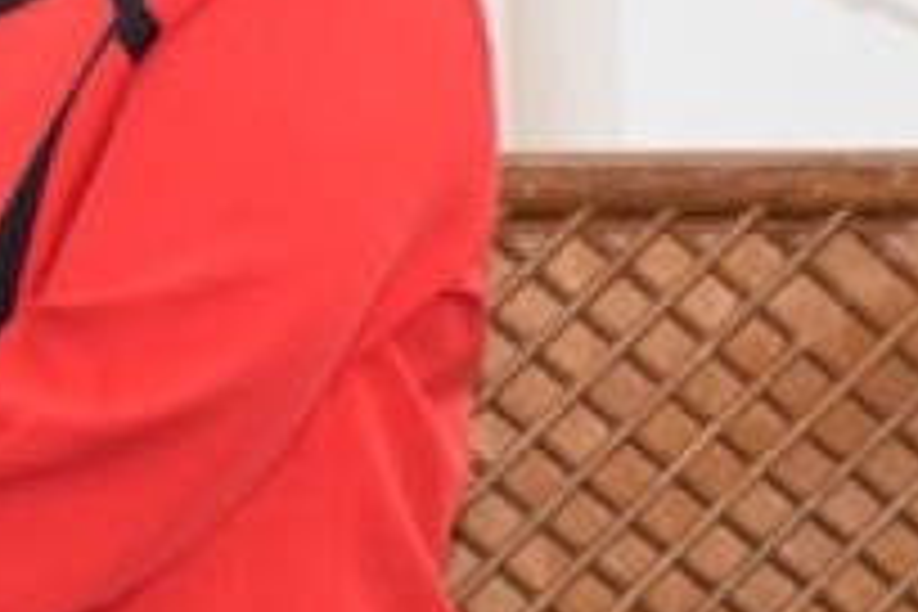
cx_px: -855
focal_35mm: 436
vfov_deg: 3.2
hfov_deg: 4.7
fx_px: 11117
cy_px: 144
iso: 1250
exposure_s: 1/80
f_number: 5.6
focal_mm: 66
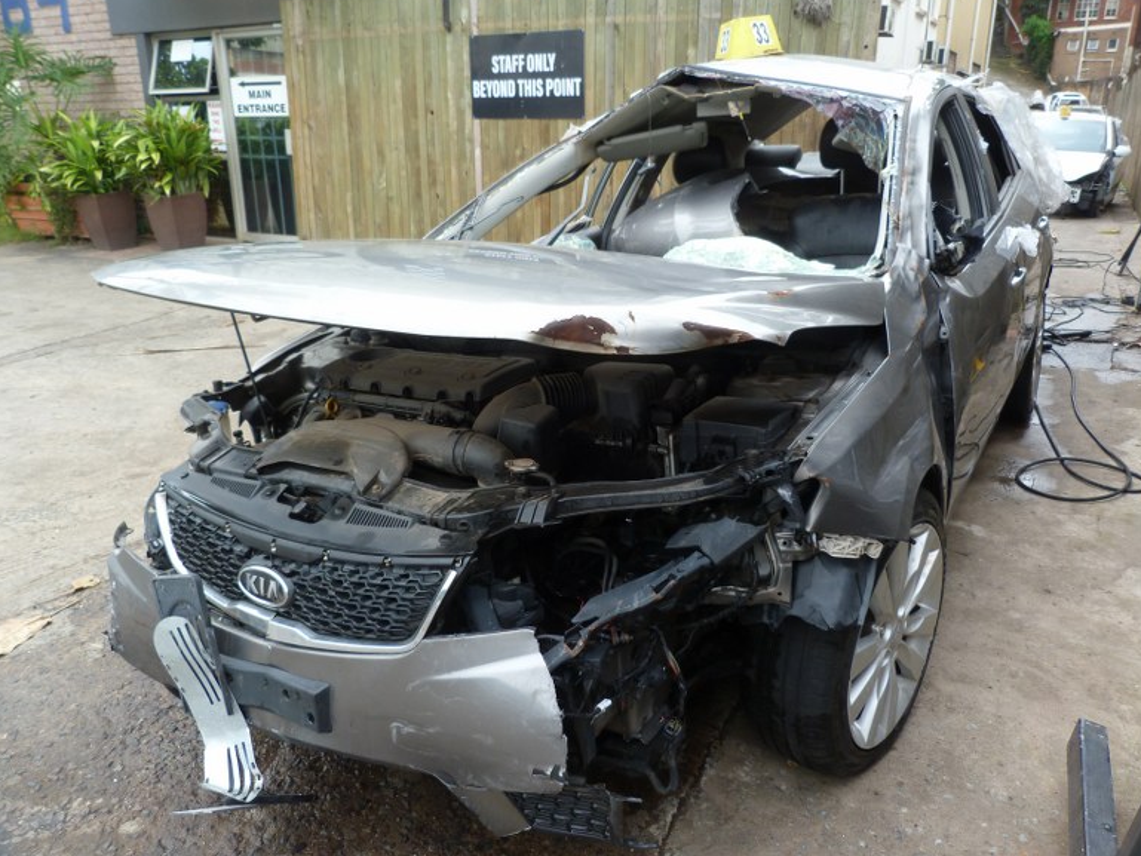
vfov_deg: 53.1
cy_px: 424
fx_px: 857
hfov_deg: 67.3
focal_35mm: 26
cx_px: 588
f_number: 3.2
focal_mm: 4.5
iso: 80
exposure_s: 1/100
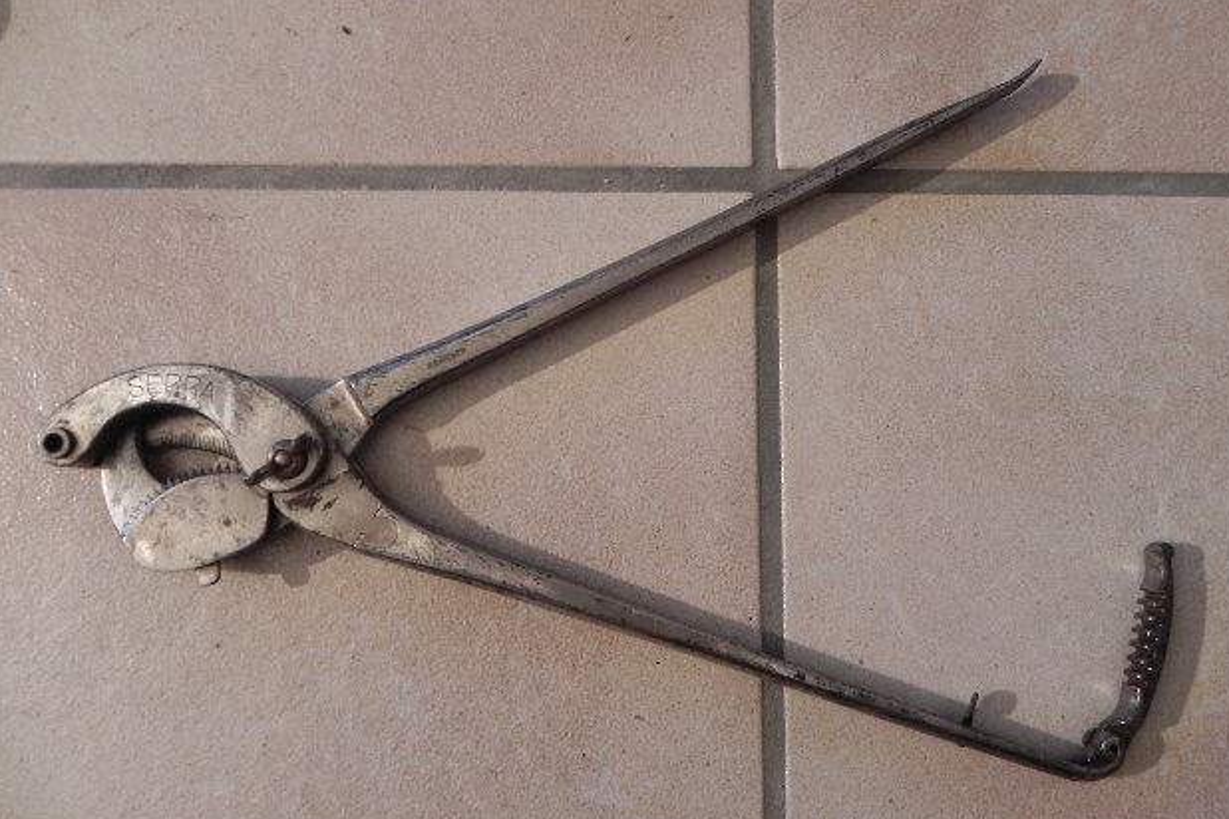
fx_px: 956
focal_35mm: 28
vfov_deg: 46.4
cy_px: 427
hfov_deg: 65.5
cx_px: 620
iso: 160
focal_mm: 4.6
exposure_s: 1/25.3
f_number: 2.8
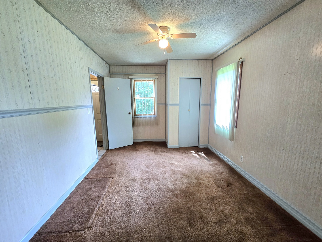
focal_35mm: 13
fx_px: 121
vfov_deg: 89.9
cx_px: 161
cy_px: 121
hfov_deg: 106.2
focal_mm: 2.2
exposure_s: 1/60.2
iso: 250
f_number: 2.2
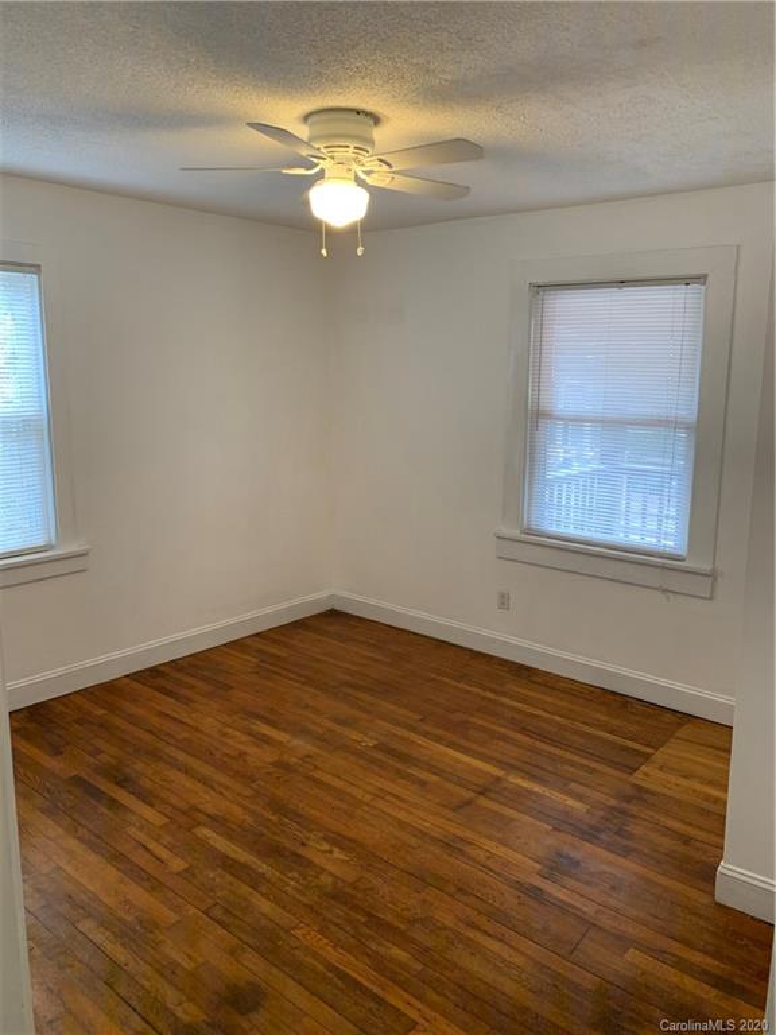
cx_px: 388
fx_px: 777
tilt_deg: -9.6
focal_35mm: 26
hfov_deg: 53.1
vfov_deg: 67.3
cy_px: 518
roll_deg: +0.9
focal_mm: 4.25
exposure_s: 1/60
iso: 125
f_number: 1.8
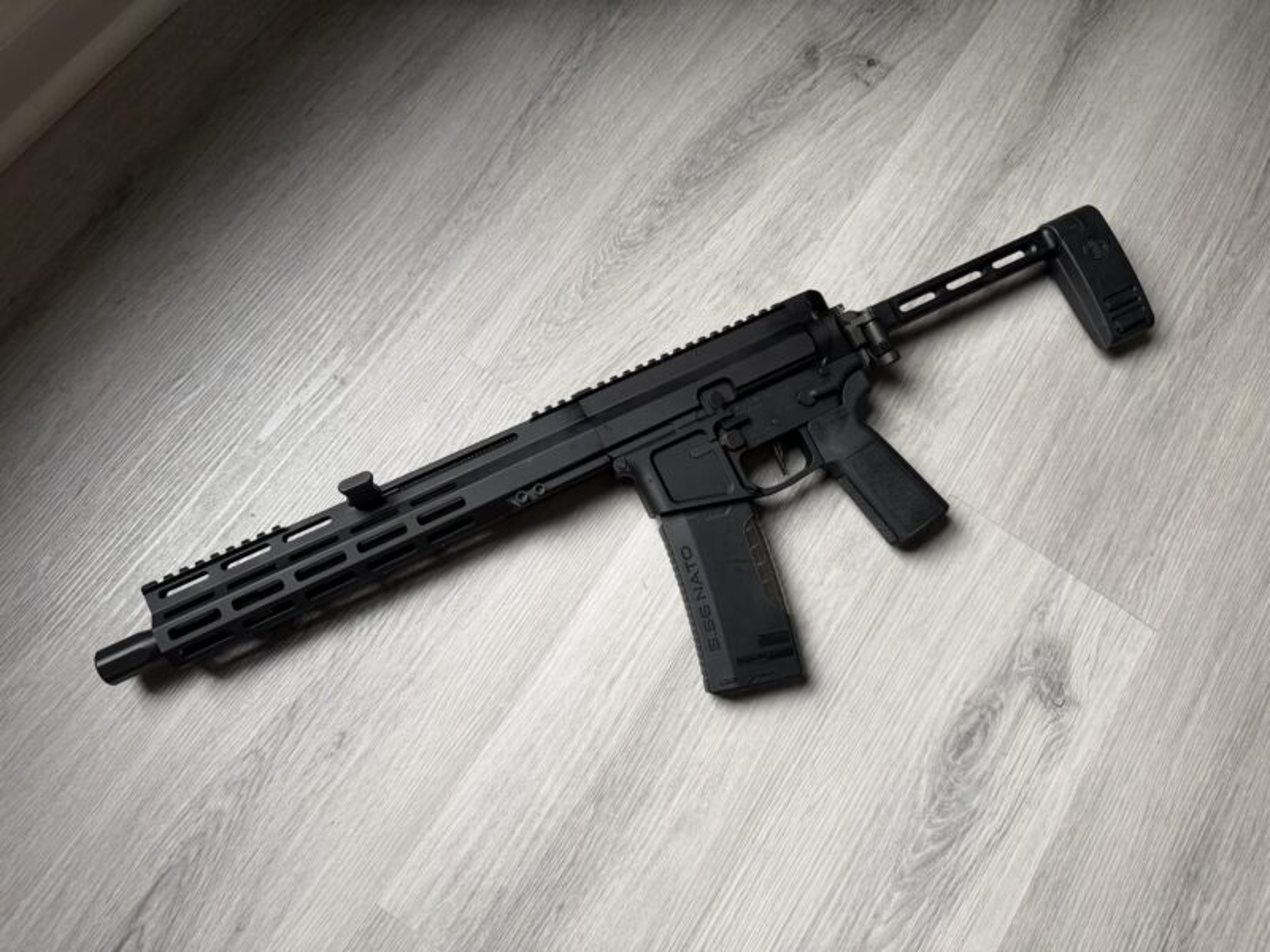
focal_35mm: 24
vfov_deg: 56.8
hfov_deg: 71.6
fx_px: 881
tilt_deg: -74.9
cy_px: 476
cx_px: 635
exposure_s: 1/60
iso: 250
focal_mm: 6.76
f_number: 1.78
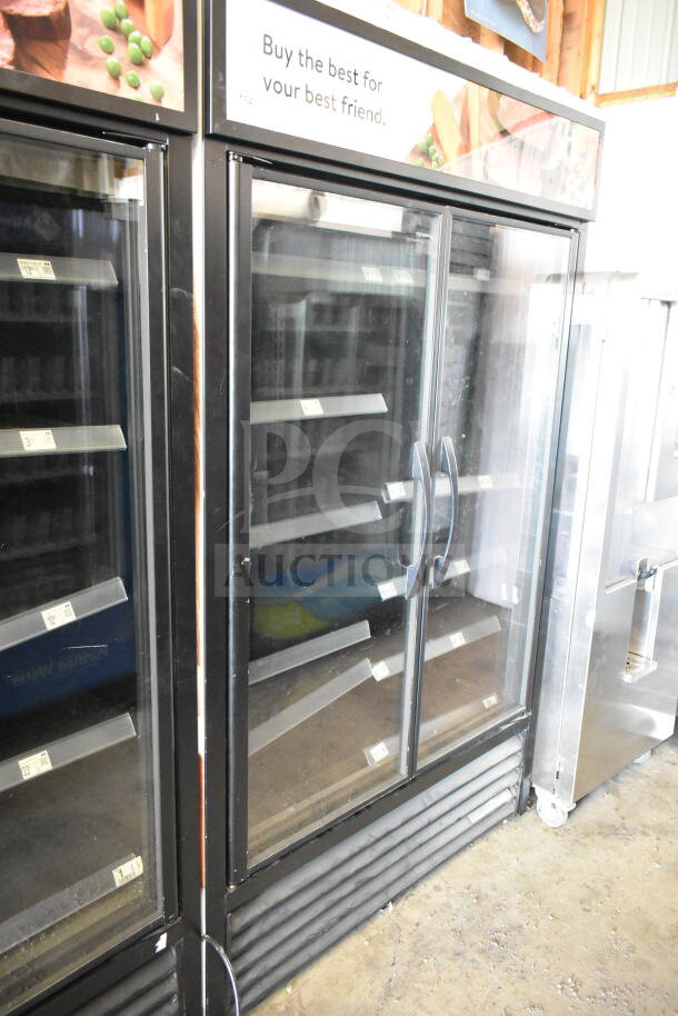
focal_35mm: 27
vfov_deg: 67.4
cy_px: 508
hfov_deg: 48.0
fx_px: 762
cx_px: 339
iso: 7200
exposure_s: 1/30
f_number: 3.5
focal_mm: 18
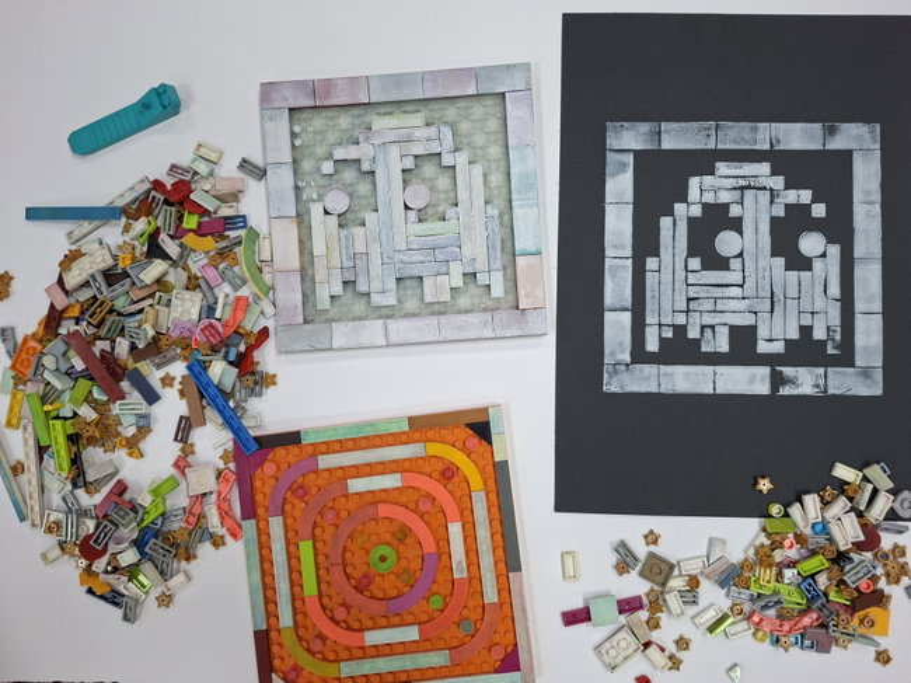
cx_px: 456
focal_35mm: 23
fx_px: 605
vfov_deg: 58.8
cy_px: 342
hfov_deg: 73.9
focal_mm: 5.54
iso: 200
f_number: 1.8
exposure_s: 1/100
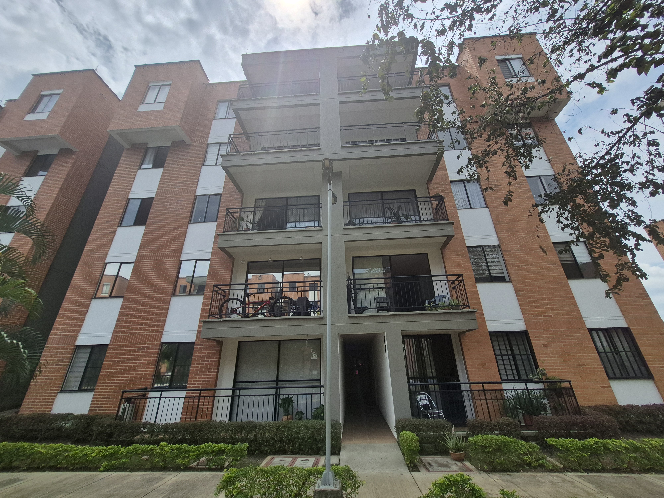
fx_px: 249
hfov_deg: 106.2
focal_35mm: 13
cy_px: 249
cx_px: 332
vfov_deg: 89.9
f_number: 2.2
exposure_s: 1/3592
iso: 50
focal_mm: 1.74
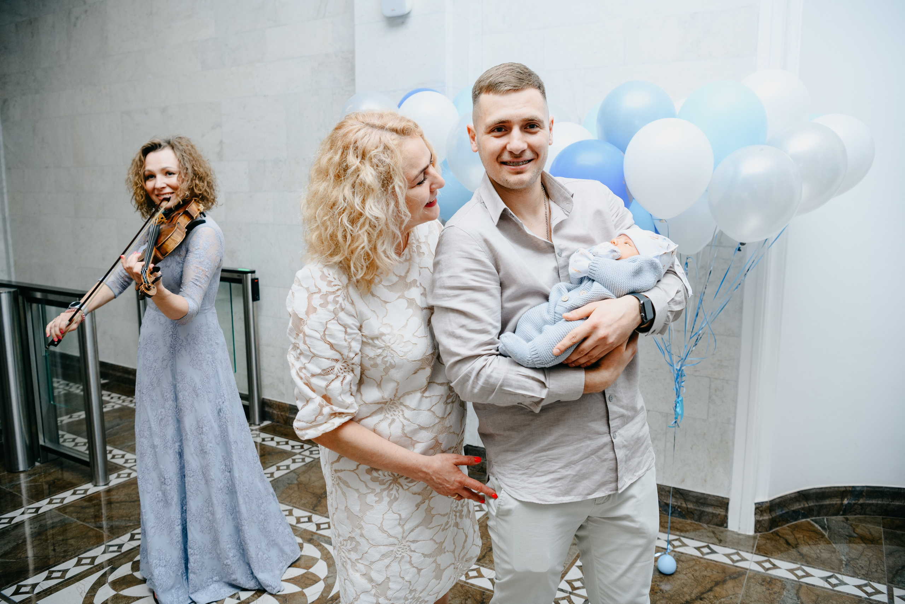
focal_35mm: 28
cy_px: 302
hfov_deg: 65.5
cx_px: 452
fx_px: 704
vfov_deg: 46.4
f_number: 4
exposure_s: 1/160
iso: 400
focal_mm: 28
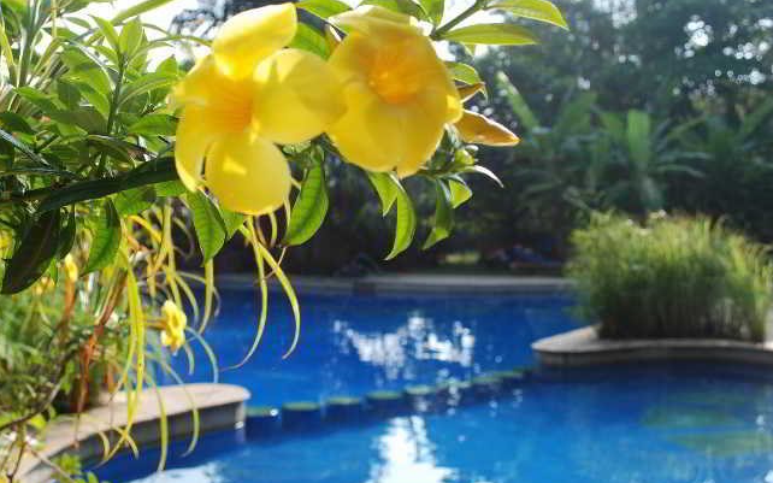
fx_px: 885
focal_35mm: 42
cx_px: 340
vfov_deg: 30.4
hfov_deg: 47.1
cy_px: 186
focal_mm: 22
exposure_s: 1/160
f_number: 6.3
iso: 100
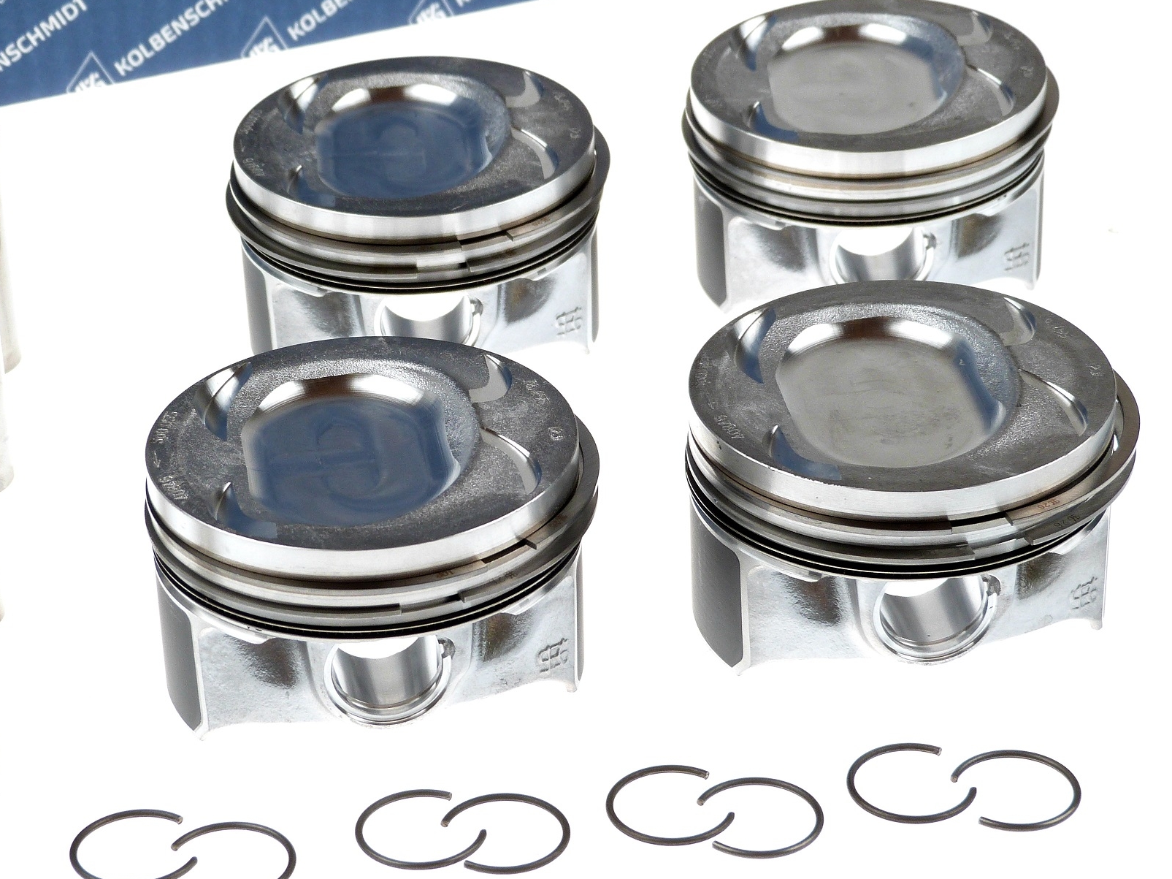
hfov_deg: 22.8
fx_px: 2911
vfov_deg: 17.2
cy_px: 439
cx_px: 521
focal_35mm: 86
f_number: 3.3
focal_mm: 12.4
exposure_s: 1/100
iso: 100
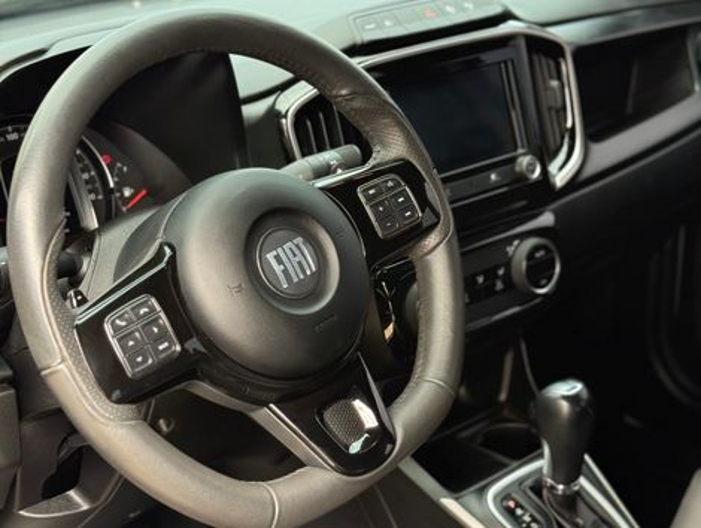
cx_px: 350
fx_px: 974
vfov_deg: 30.3
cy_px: 264
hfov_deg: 39.6
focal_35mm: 48
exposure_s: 1/159
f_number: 1.78
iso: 200
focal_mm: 6.76
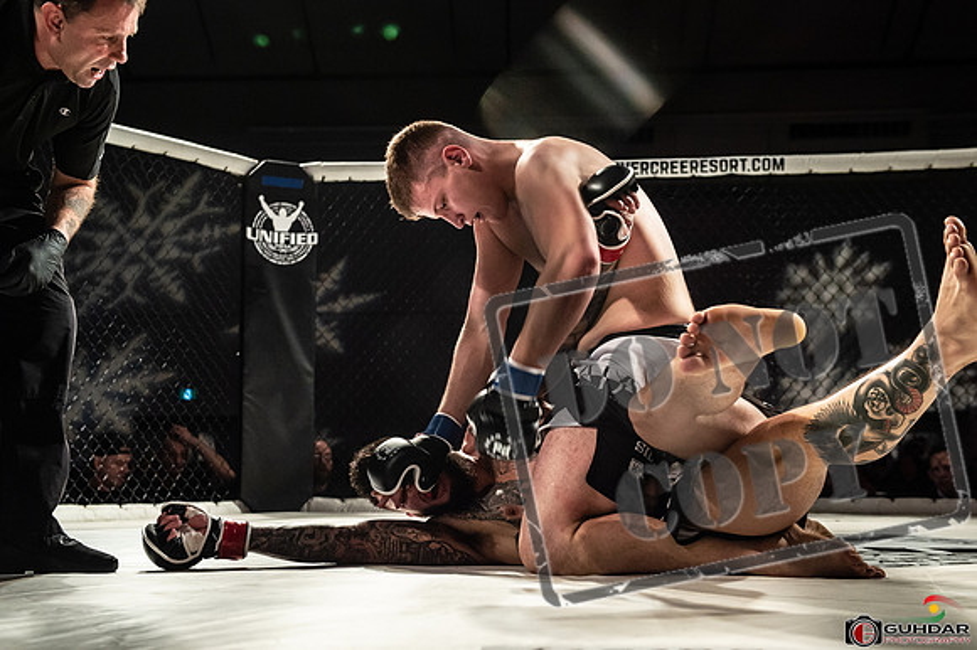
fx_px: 1438
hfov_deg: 37.5
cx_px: 472
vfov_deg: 25.5
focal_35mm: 53
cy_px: 326
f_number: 4.5
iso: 1600
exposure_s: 1/500
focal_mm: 50
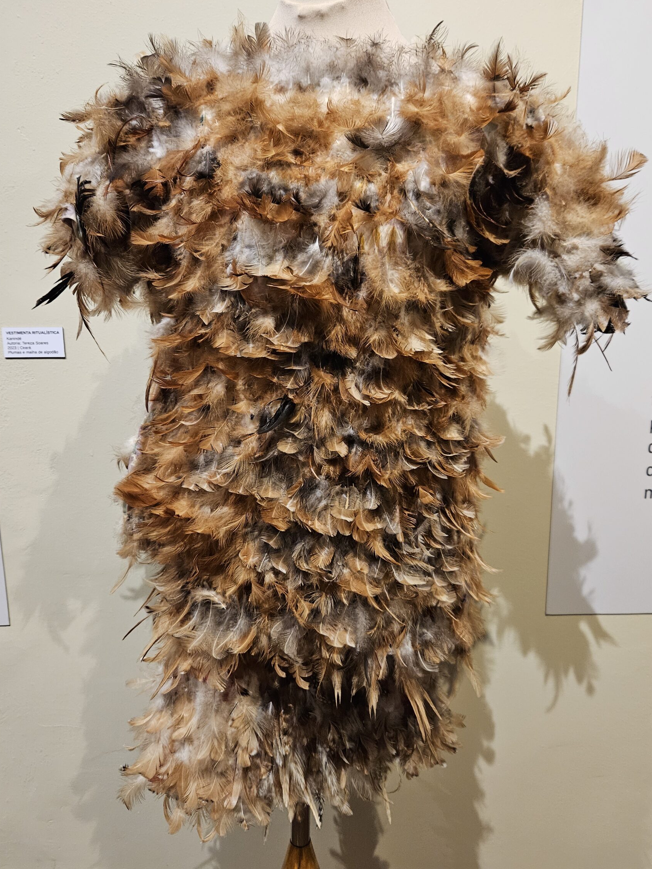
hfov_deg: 53.0
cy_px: 433
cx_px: 333
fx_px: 653
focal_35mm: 26
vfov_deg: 67.3
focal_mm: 5.4
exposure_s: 1/120
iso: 1000
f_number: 1.8
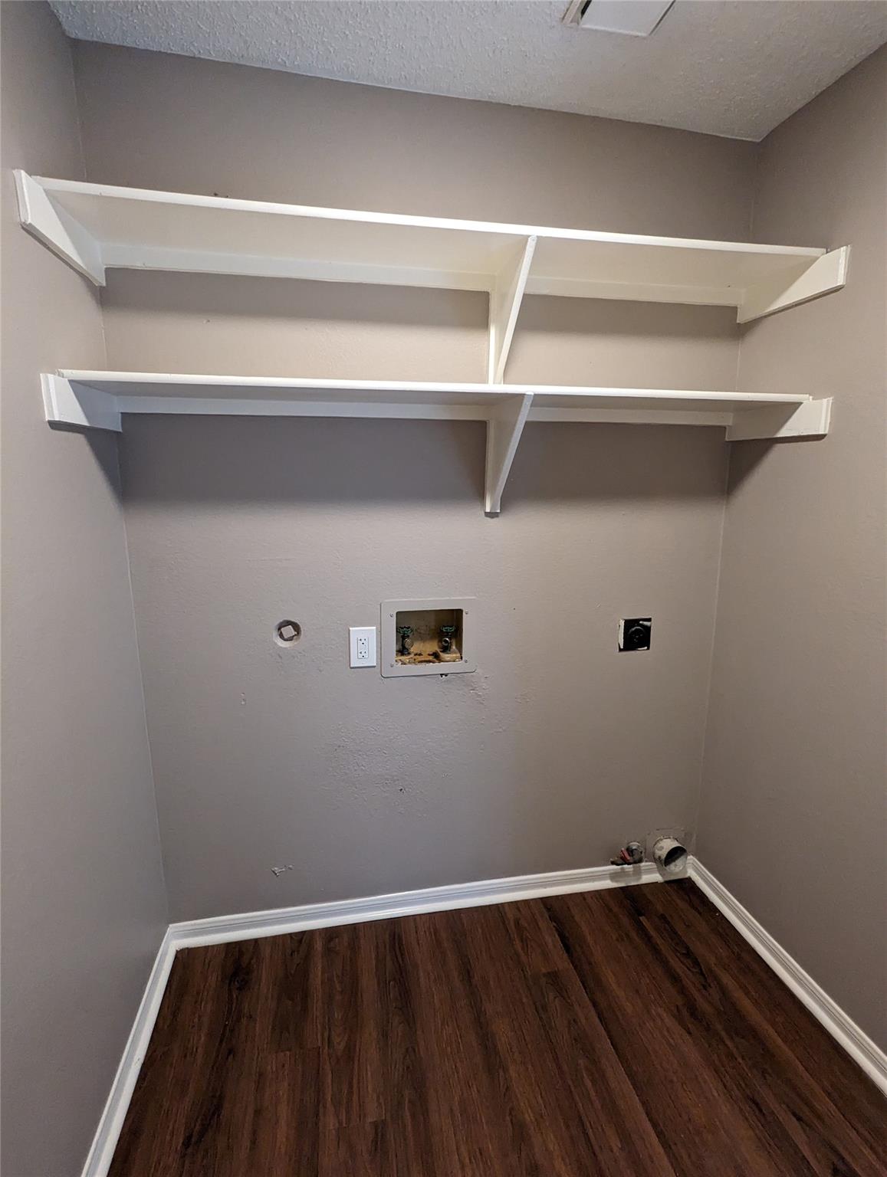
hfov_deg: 78.3
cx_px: 444
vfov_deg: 94.4
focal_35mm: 16
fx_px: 545
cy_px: 588
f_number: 2.2
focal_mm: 2.35
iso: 517
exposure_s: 1/60
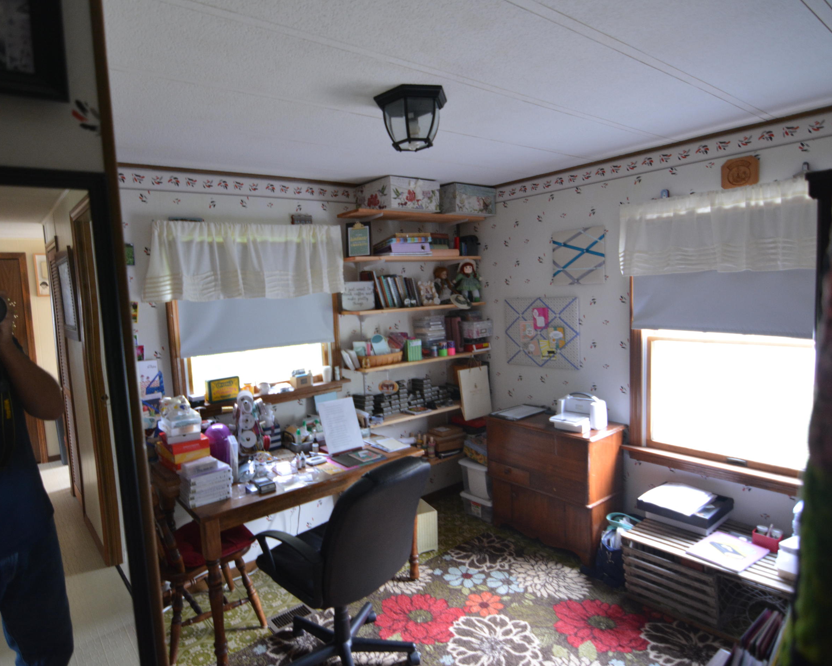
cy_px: 334
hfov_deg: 81.1
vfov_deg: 69.2
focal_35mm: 20
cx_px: 360
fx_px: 482
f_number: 3.2
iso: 800
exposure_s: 1/40
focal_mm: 11
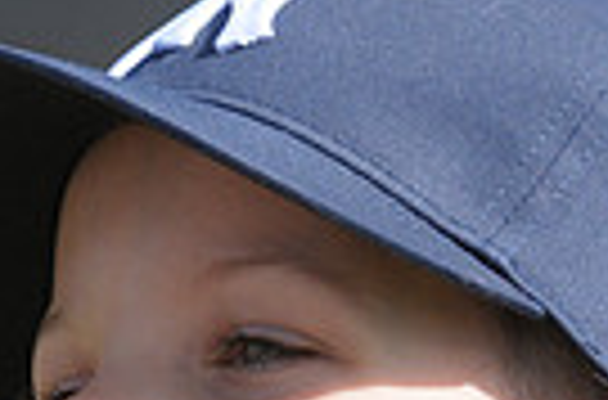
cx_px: 365
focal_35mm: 1292
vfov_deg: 1.1
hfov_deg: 1.6
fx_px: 21744
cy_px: 753
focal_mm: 200
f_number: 4
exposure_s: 1/1600
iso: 400
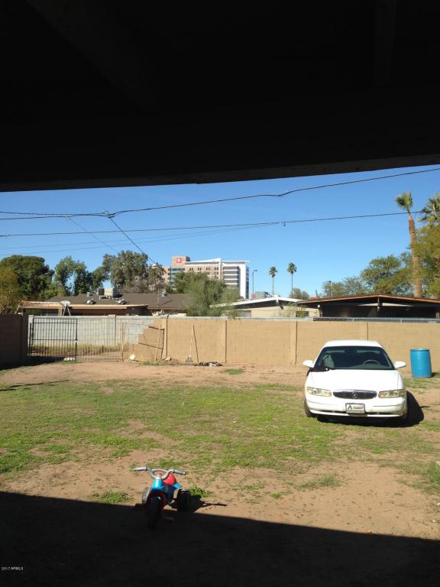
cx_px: 220
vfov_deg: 55.4
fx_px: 559
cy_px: 294
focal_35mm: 33
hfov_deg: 42.9
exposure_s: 1/1748
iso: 50
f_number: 2.4
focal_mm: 4.12
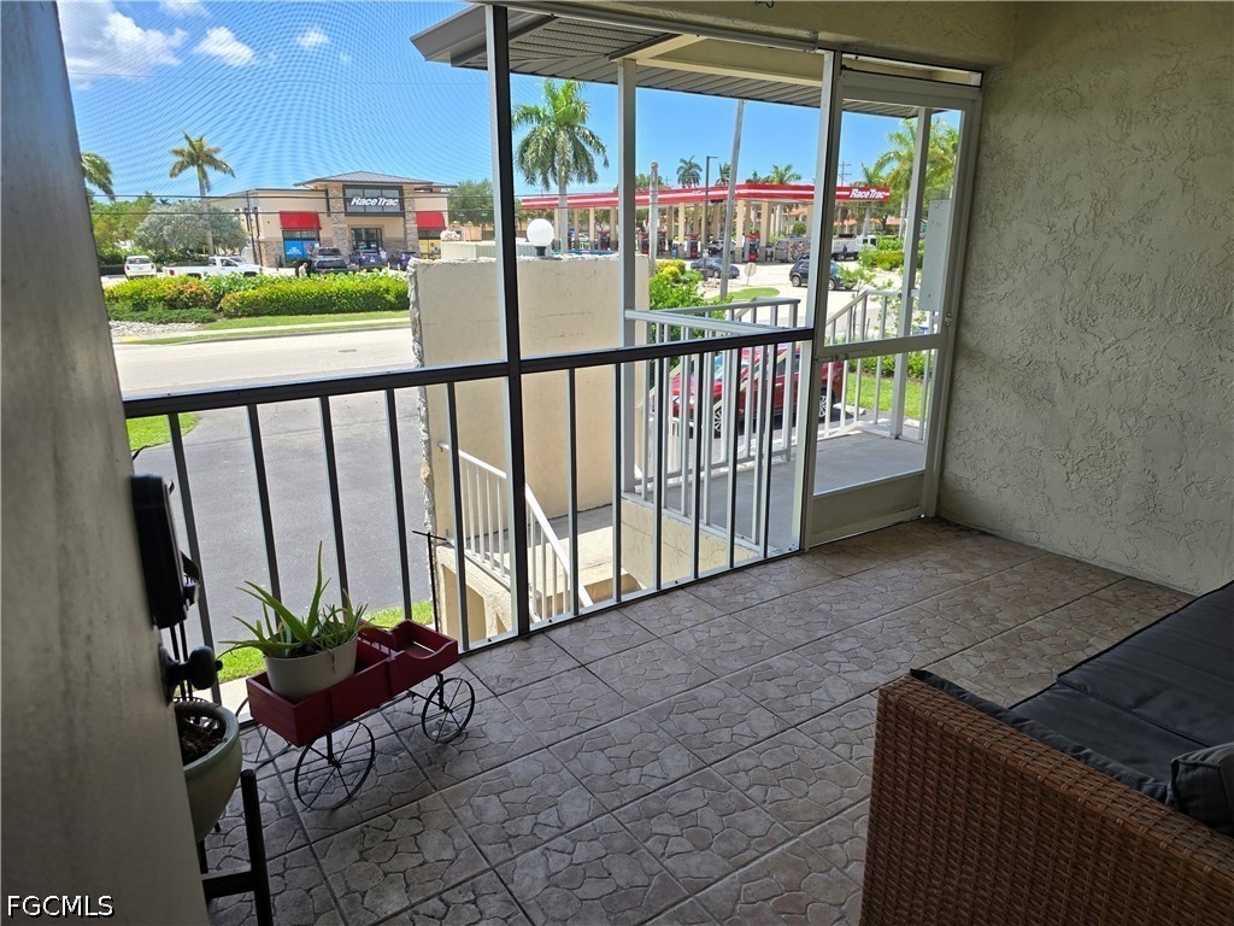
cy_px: 463
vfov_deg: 58.9
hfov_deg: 73.9
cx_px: 617
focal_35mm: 23
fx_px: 820
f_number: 1.7
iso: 12
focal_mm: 6.3
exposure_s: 1/241
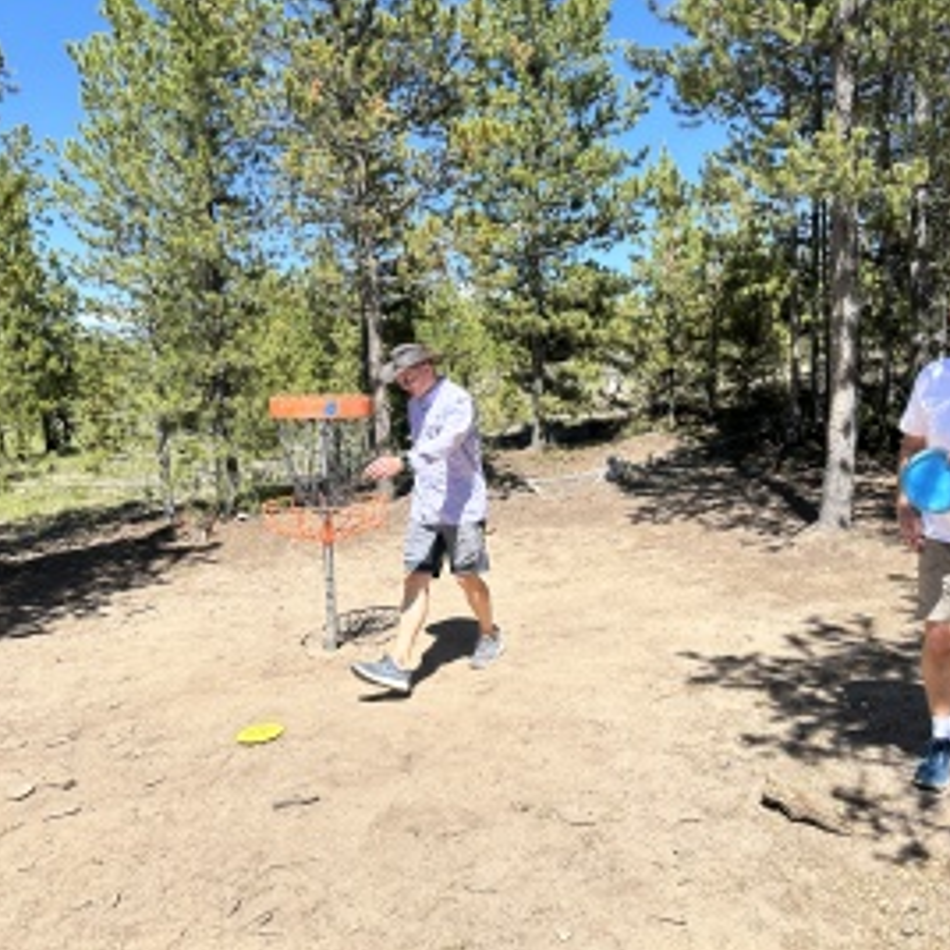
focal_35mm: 29
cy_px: 475
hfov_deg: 55.5
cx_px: 521
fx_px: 900
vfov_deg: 55.6
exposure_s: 1/2809
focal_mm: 6.86
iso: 80
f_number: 1.78
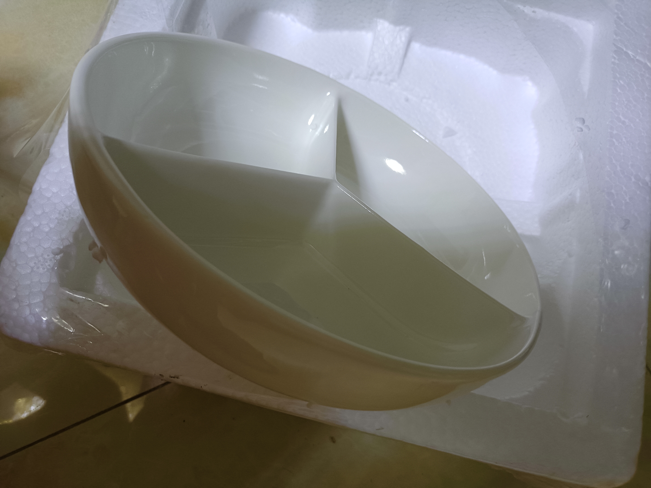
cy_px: 244
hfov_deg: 67.3
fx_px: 489
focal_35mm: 26
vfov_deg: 53.1
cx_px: 326
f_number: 1.8
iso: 1243
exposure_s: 1/33.3
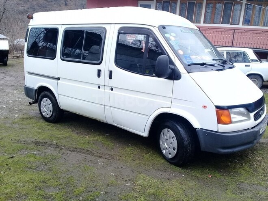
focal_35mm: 31
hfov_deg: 58.4
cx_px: 134
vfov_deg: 45.4
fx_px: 240
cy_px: 100
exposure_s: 1/114
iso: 50
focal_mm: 3.3
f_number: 2.2
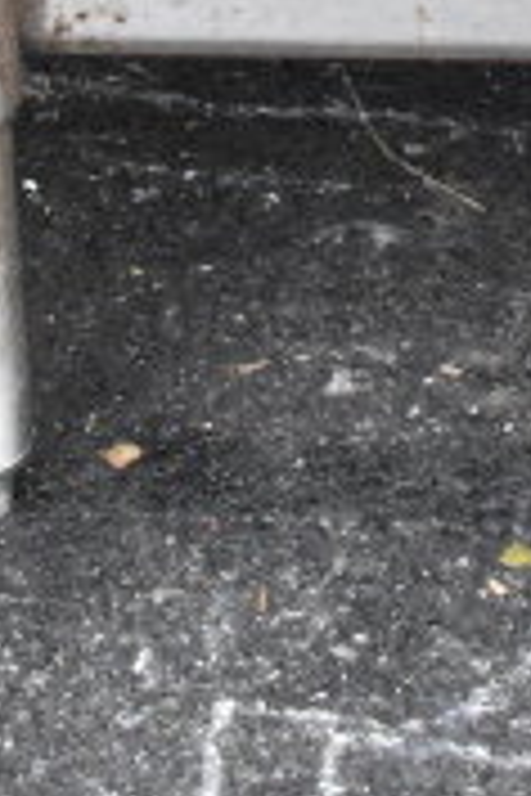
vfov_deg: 9.0
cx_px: 634
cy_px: -1194
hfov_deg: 6.8
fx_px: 4469
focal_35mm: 202
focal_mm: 26
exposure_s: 1/640
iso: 6400
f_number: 13
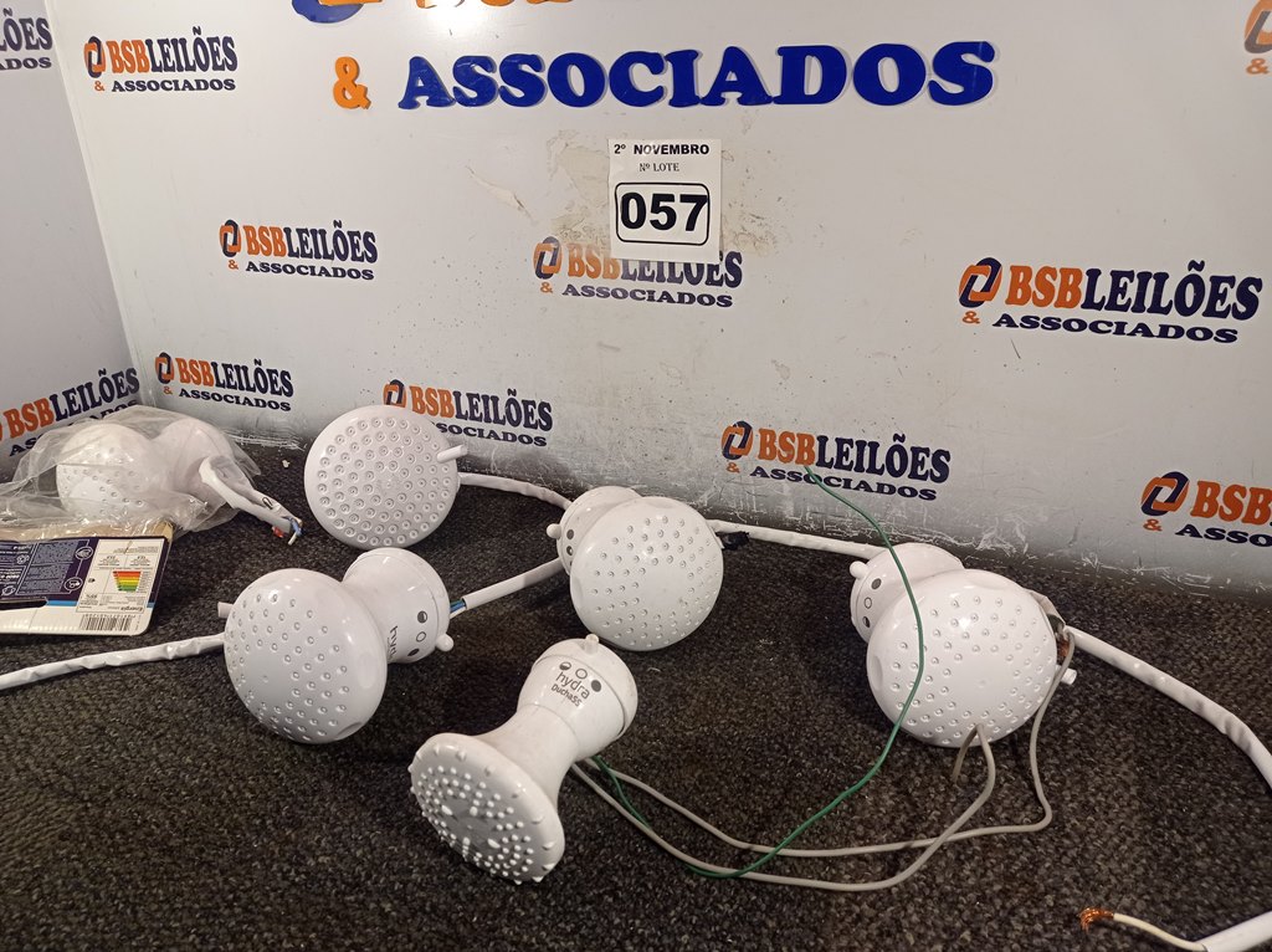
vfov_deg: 49.7
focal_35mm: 28
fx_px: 1028
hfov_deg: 63.5
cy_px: 476
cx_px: 636
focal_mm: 4.7
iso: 103
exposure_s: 1/123
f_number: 1.79
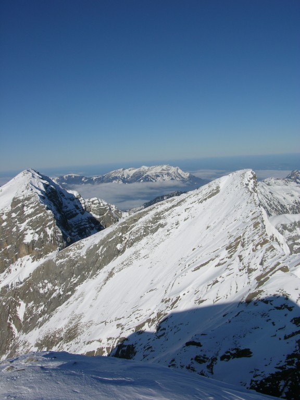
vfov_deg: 52.6
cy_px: 200
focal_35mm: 35
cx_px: 150
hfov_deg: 40.7
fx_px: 404
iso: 50
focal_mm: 8.9
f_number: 8
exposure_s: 1/417
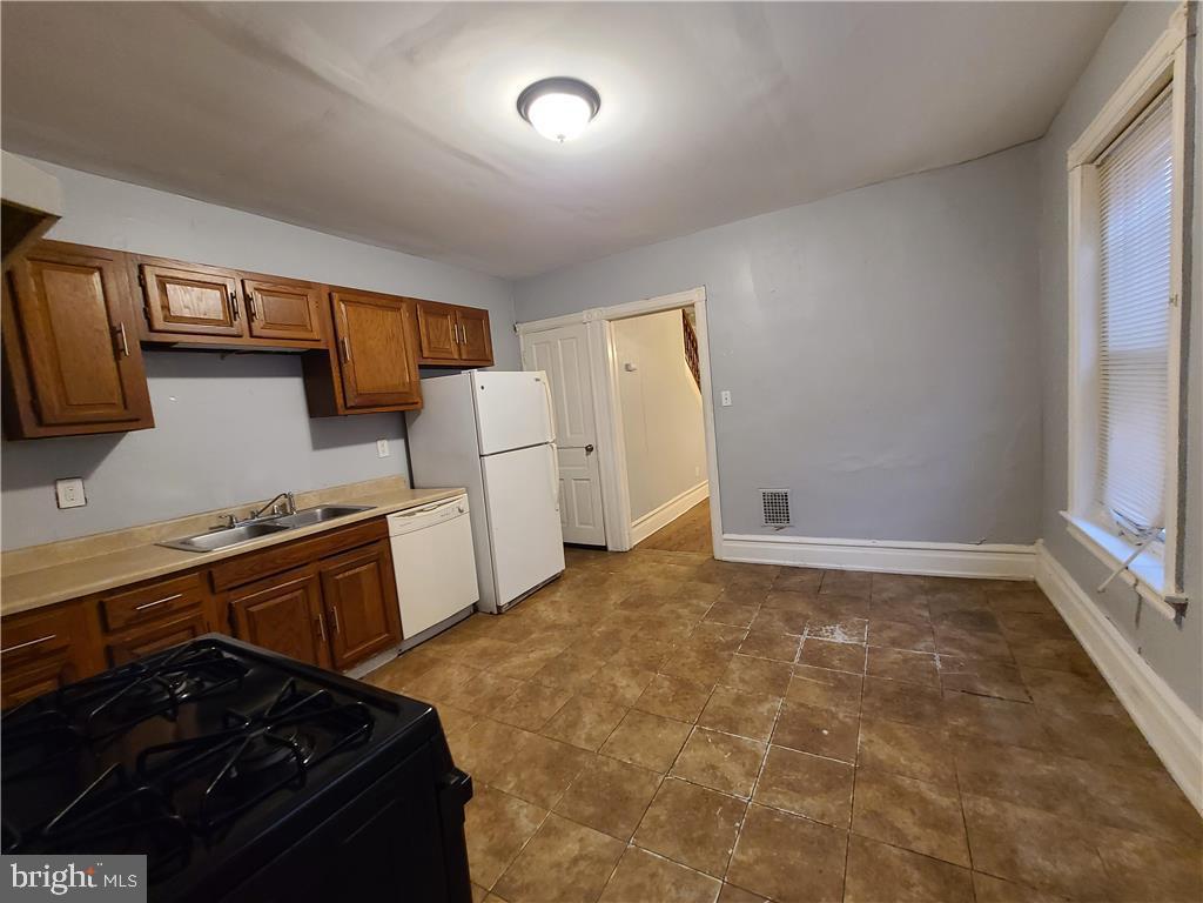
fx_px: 452
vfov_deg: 89.9
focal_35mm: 13
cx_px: 602
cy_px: 452
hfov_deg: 106.2
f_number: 2.2
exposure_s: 1/30
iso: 500
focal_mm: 2.2
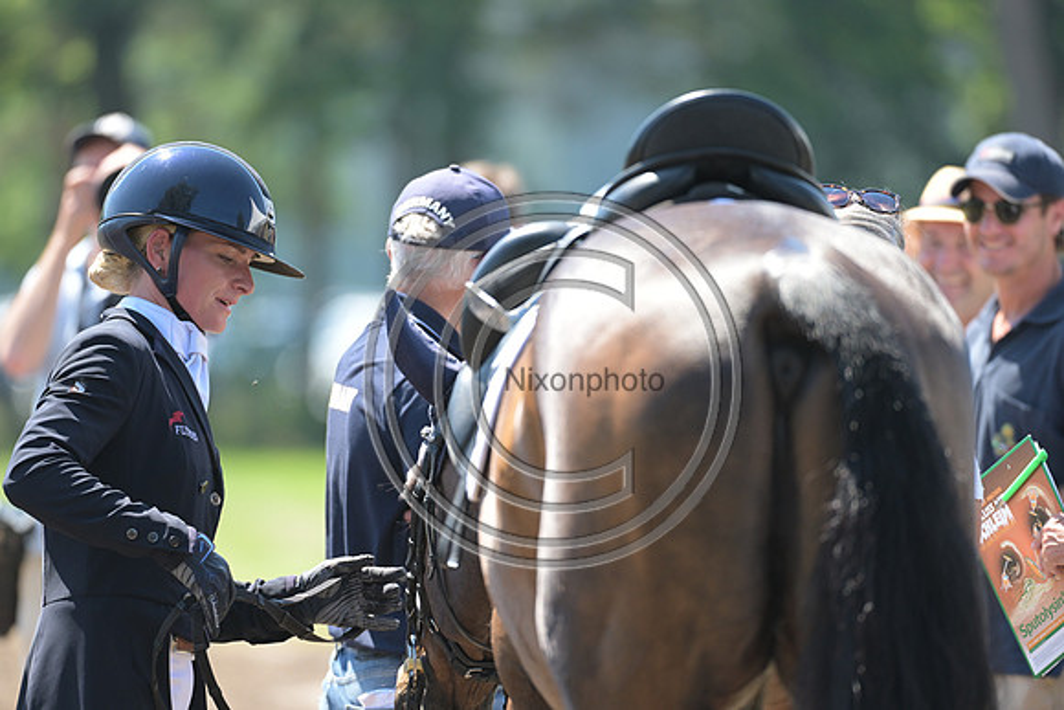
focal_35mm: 400
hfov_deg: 5.2
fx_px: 11824
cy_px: 355
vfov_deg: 3.4
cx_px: 532
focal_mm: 400
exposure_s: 1/1250
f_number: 5
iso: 1100
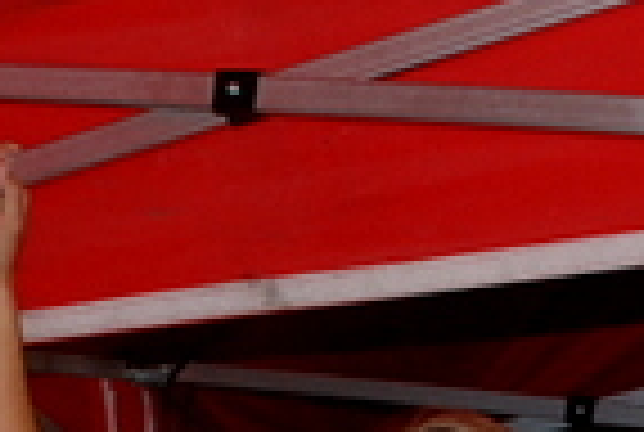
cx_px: 365
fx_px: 2707
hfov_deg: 13.6
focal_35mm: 151
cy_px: 1004
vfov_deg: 8.4
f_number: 3.8
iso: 320
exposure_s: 1/60
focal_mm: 20
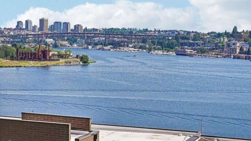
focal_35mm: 80
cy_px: 51
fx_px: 532
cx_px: 9
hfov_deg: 25.4
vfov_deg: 15.1
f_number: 8
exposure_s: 1/350
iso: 100
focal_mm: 21
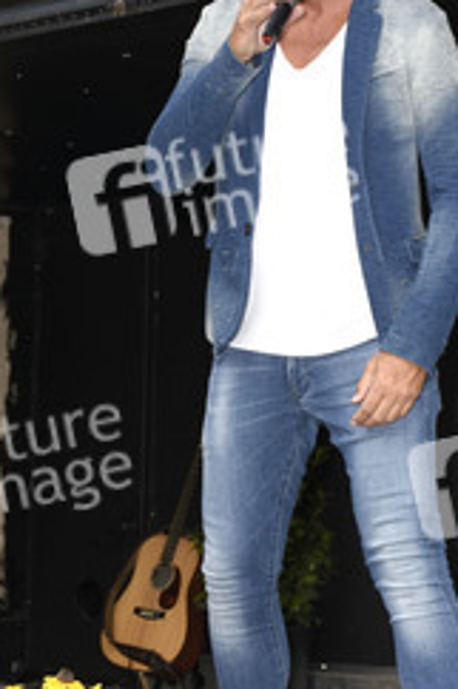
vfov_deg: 19.7
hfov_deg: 13.1
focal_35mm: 104
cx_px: 296
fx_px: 1987
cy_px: 330
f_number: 6.3
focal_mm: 42
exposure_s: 1/160
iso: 100
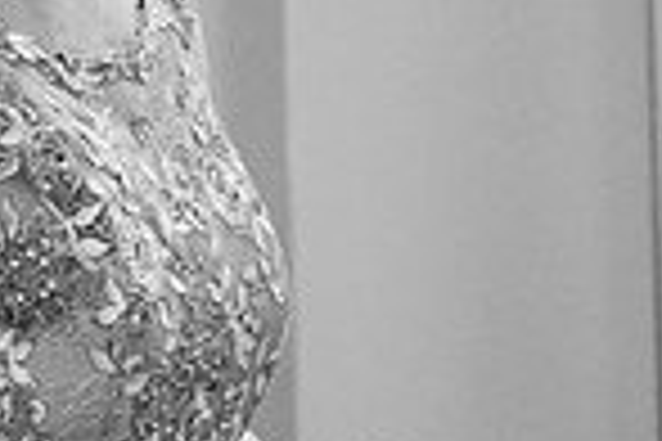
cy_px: -28
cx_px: -126
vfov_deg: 6.1
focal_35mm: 224
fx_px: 4119
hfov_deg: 9.1
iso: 1000
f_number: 2.8
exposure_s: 1/200
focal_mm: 50
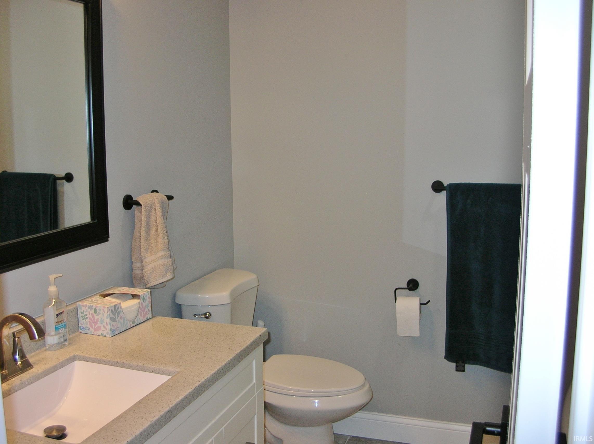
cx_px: 297
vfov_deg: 39.6
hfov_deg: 51.4
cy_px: 222
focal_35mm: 36
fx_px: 617
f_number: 2.7
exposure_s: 1/60.1
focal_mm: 6
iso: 50
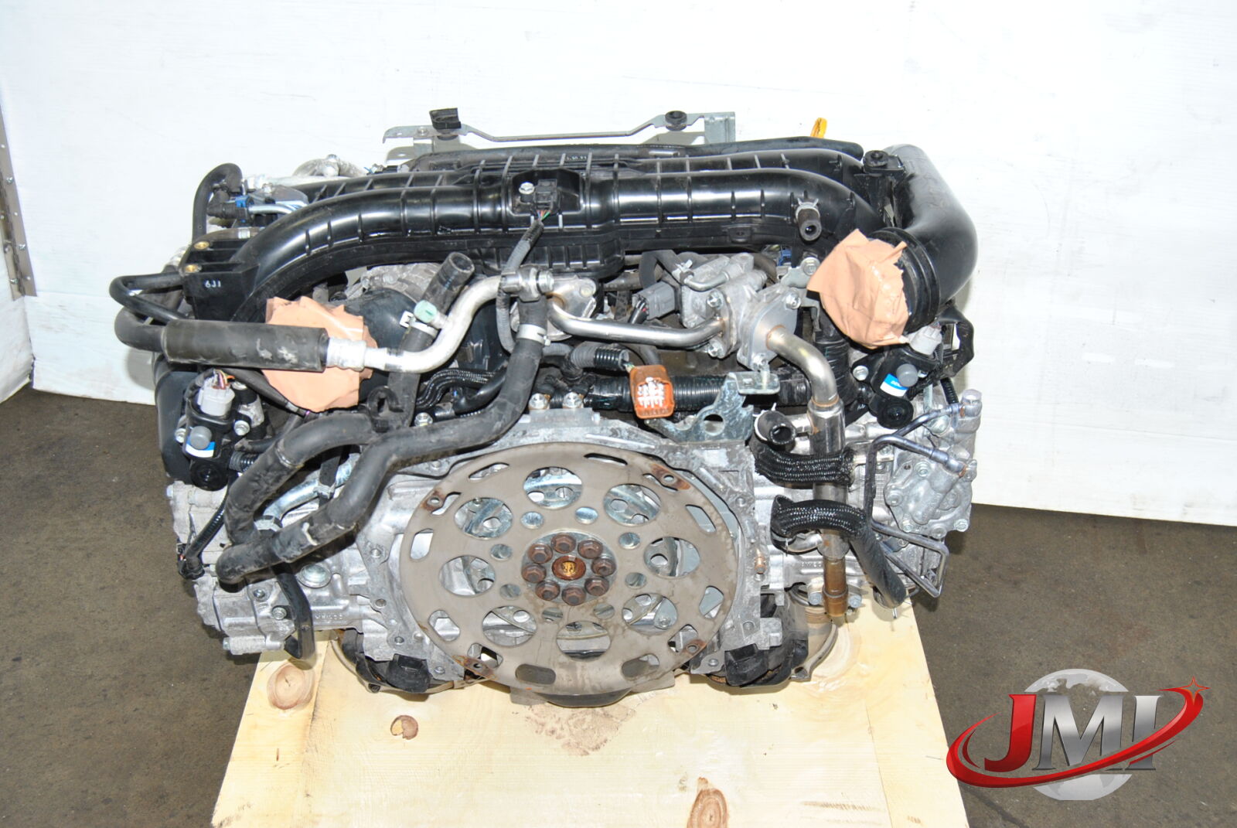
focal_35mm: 45
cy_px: 414
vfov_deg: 29.9
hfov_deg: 43.6
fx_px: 1548
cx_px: 618
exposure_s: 1/200
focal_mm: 30
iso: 400
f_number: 6.3
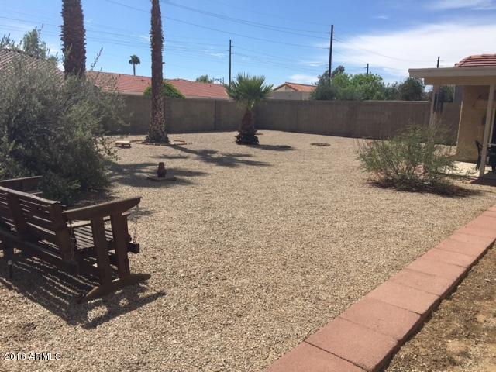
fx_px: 416
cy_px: 186
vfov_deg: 48.2
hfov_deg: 61.7
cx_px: 248
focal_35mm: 29
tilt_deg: -9.4
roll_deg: -1.9
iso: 25
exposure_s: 1/2404
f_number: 2.2
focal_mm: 4.15
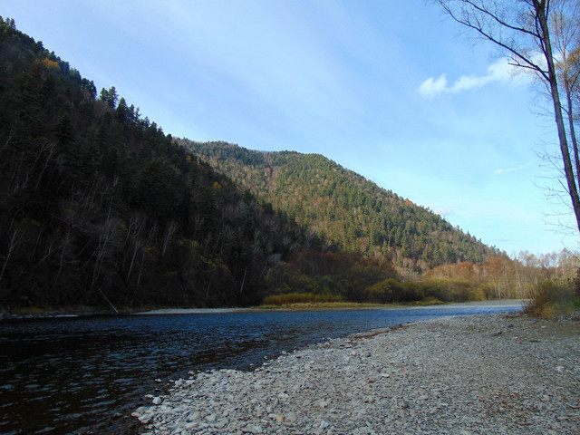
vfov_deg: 54.9
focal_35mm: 25
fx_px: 419
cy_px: 218
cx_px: 290
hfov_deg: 69.4
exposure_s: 1/640
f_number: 3
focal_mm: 4.5
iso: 80
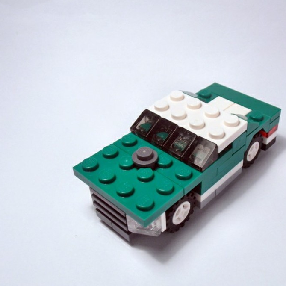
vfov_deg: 38.3
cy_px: 143
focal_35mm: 44
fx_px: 411
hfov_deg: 37.9
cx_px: 189
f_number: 3.9
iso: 80
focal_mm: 6.61
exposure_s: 1/80
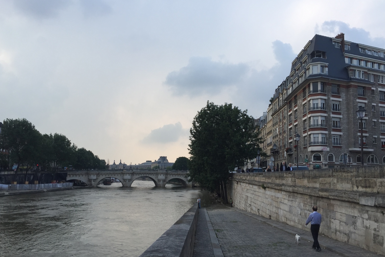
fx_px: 332
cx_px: 191
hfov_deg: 60.3
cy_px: 147
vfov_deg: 42.2
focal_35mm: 31
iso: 32
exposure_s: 1/494
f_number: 2.2
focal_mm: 4.15
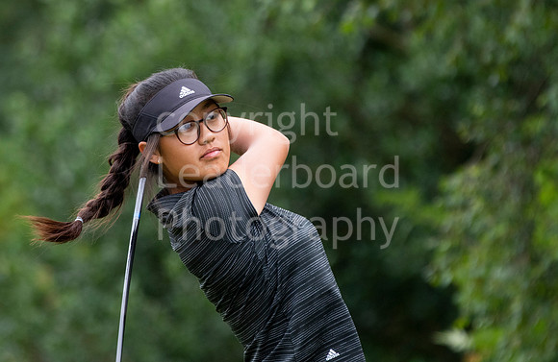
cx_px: 226
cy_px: 141
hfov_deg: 2.9
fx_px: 11067
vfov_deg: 1.9
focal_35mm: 720
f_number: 5.6
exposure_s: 1/1250
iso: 1000
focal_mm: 400
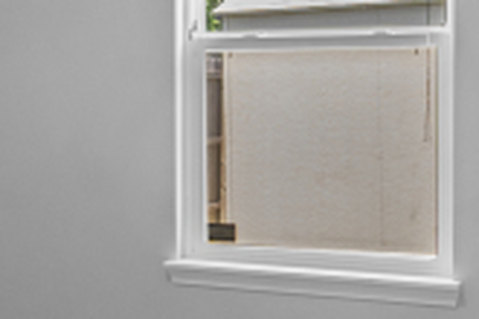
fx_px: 1091
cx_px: 67
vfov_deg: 16.6
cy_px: 128
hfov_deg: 24.2
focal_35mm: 82
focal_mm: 12
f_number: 9
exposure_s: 1/4
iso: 250
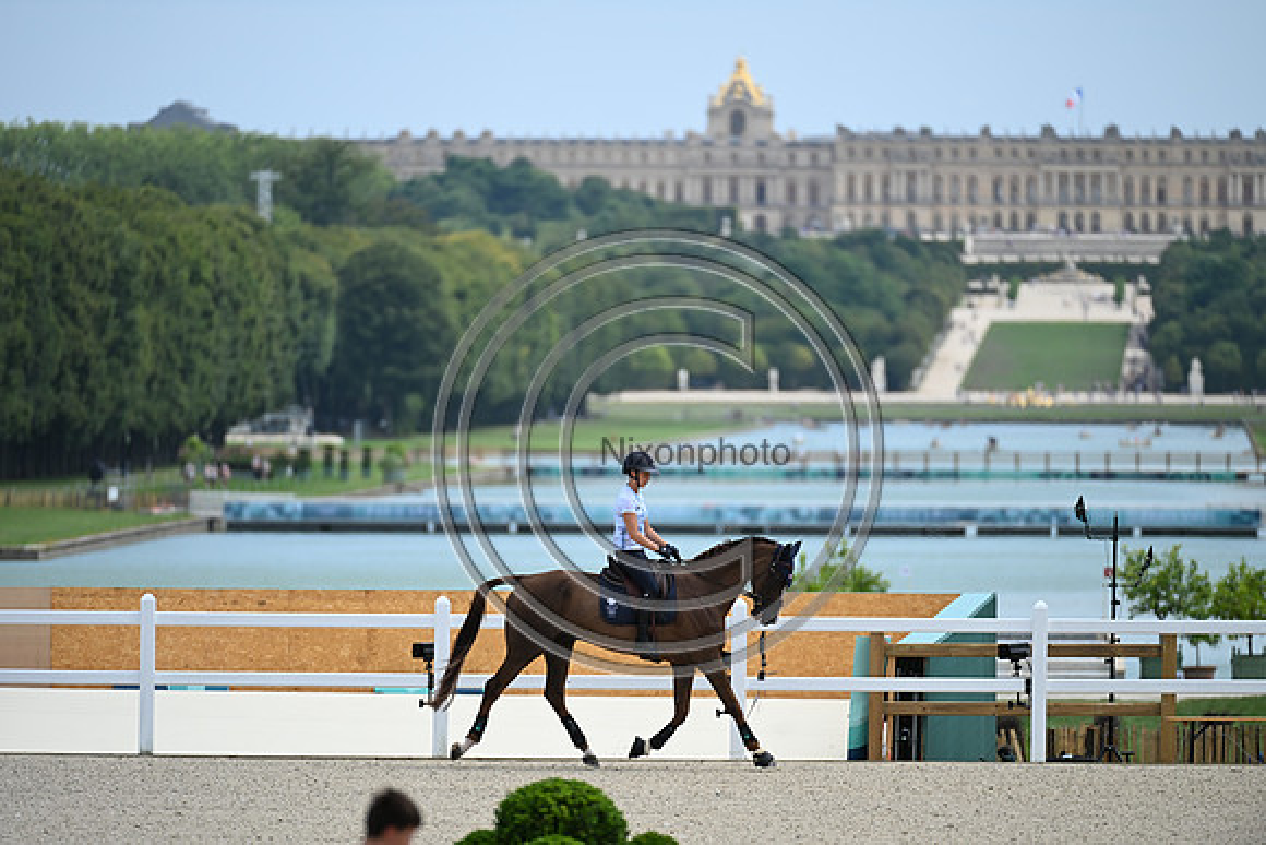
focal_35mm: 400
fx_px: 14069
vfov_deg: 3.4
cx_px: 633
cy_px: 422
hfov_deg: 5.2
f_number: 4
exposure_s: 1/1250
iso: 200
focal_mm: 400
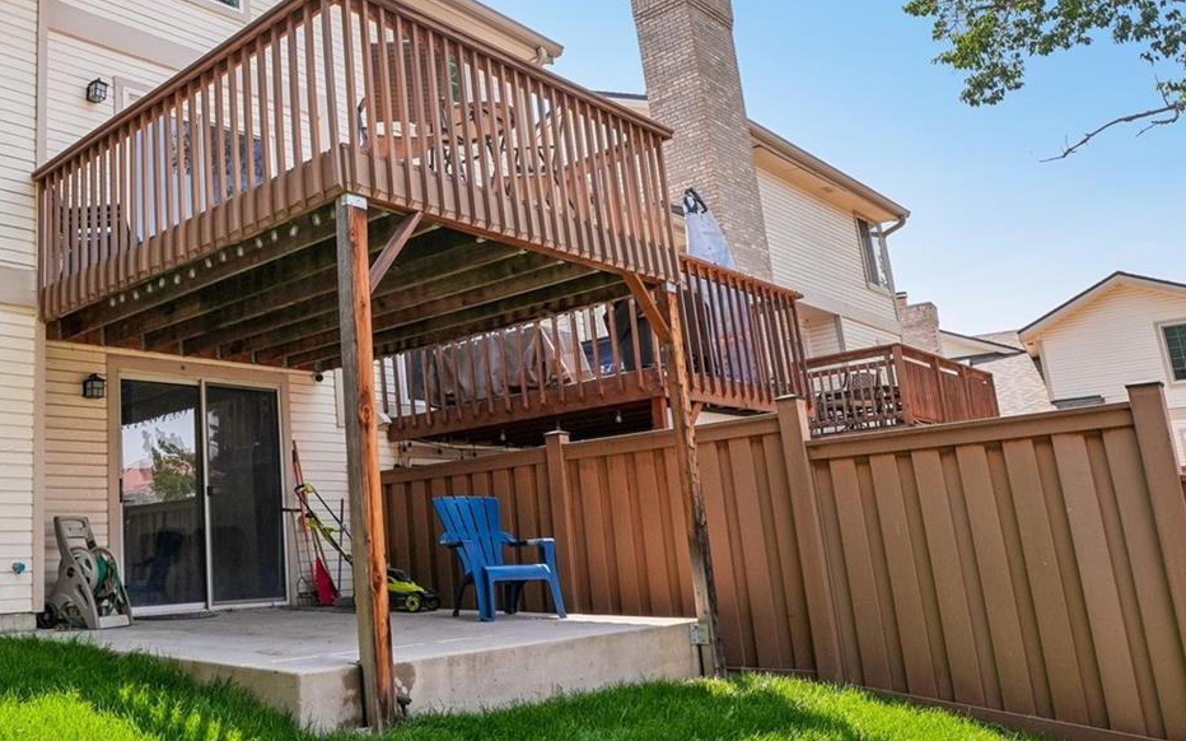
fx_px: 933
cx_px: 251
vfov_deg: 43.2
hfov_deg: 60.1
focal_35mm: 29
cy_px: 327
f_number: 8
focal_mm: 11
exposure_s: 1/200
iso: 100
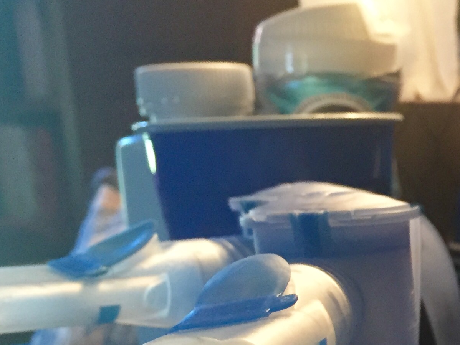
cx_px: 537
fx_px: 1050
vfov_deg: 18.1
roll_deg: +2.7
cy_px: 358
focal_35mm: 79
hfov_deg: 22.9
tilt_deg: -11.3
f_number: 2.2
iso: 250
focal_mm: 4.15
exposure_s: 1/24
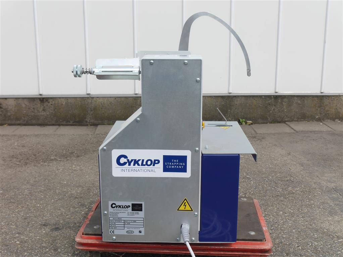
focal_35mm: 48
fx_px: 476
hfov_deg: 39.6
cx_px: 172
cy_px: 128
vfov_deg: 30.3
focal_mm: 24
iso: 160
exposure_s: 1/250
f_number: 8
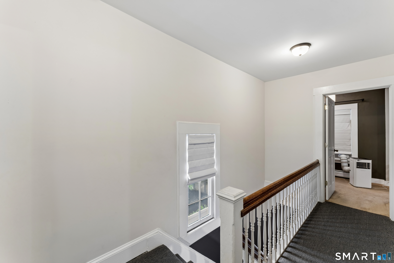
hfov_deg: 104.3
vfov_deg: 81.2
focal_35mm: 14
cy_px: 132
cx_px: 197
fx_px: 153
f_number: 13
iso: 400
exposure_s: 1/2
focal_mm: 14
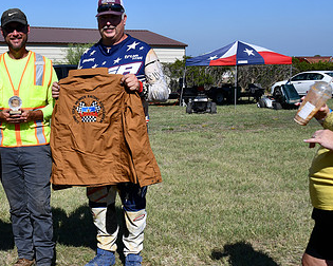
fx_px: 562
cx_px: 54
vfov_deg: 26.7
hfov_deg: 31.9
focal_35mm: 57
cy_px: 149
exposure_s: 1/400
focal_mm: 22
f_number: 9
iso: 100
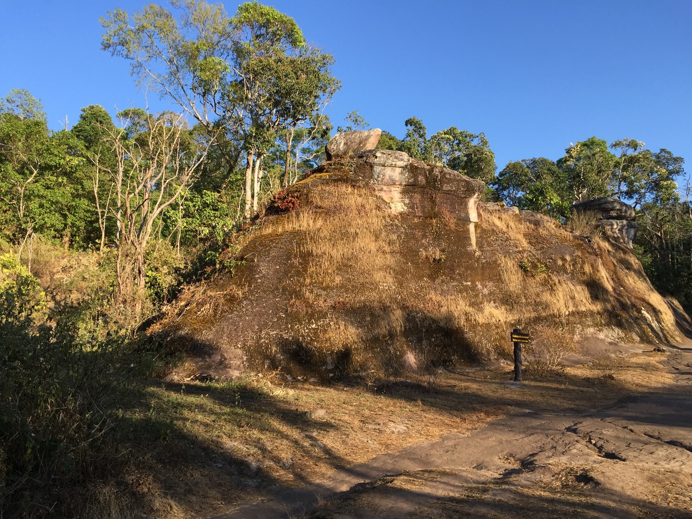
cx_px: 346
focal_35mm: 29
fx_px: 580
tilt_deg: +10.2
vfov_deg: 48.2
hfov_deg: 61.7
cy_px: 260
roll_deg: -2.1
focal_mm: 4.15
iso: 32
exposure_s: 1/746
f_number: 2.2
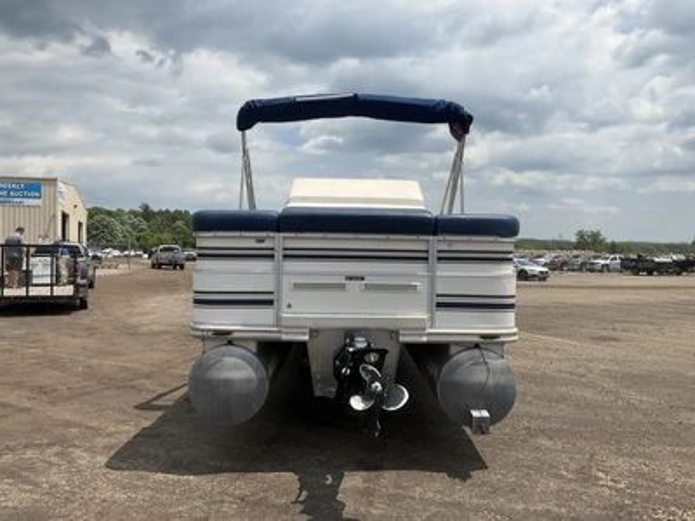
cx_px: 348
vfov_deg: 48.2
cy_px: 260
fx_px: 582
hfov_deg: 61.7
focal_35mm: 29
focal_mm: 3
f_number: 1.8
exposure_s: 1/3322
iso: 25
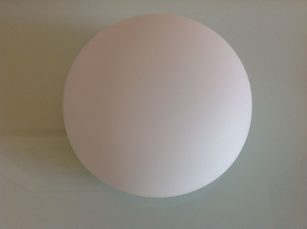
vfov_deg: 40.6
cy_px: 114
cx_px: 154
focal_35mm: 35
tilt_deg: -63.7
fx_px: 310
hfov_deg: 52.7
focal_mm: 4.28
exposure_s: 1/15
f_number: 2.4
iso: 100
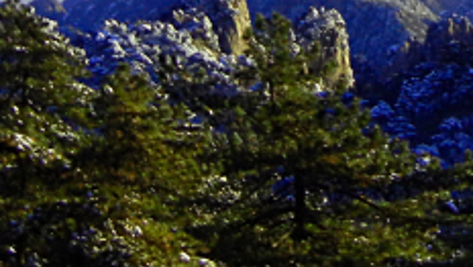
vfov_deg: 8.1
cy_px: -220
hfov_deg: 14.9
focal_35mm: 144
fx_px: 1808
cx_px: 304
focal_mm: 5.4
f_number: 7
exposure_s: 1/283
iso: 160
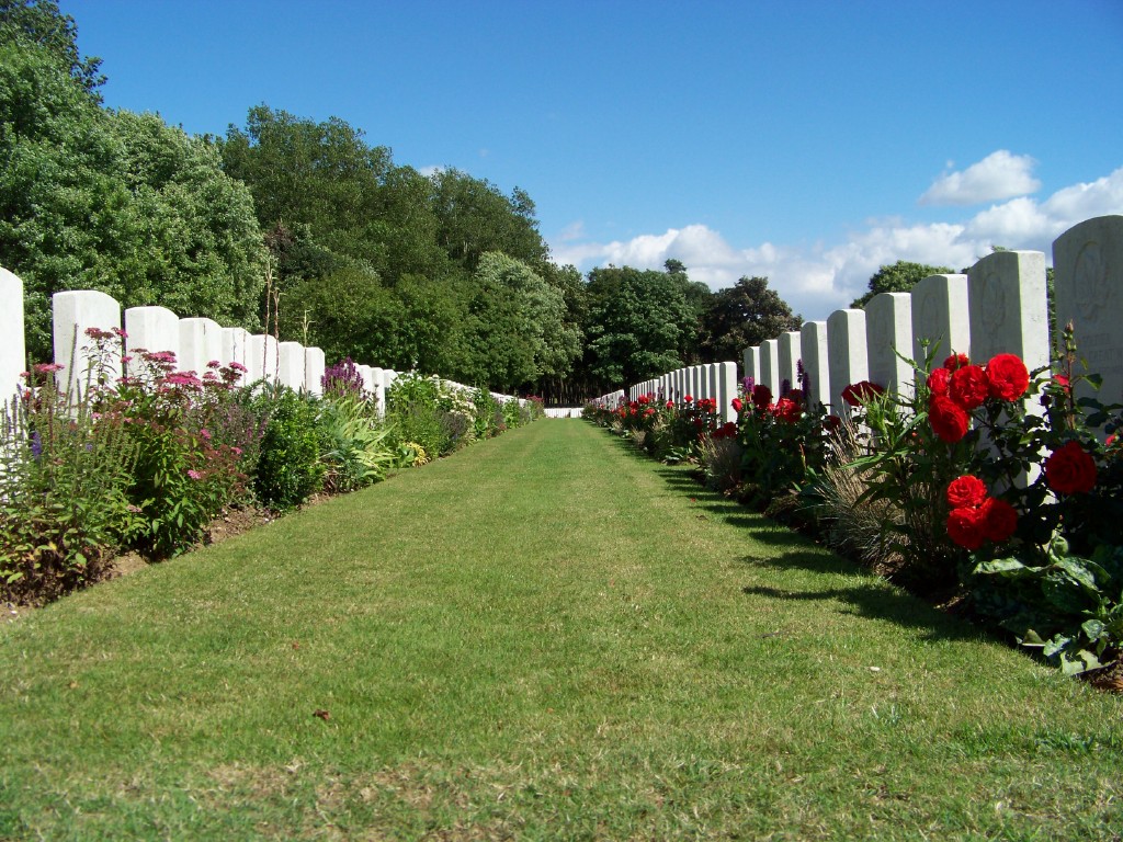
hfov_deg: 51.4
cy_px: 421
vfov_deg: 39.7
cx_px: 562
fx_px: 1168
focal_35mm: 36
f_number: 4
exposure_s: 1/640
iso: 66
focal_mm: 5.85
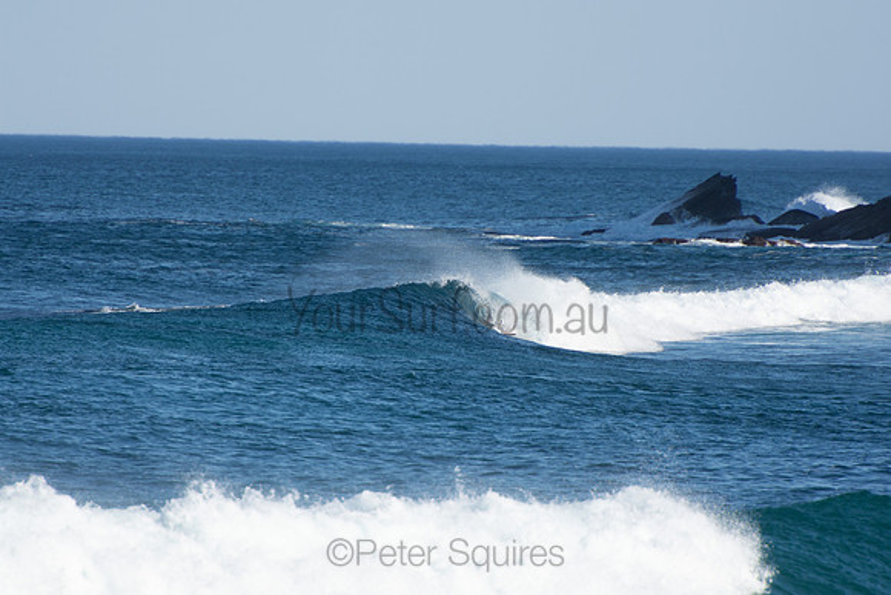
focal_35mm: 600
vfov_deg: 2.3
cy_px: 298
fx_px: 14853
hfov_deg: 3.4
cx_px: 446
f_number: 5.6
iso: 250
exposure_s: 1/1250
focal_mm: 400
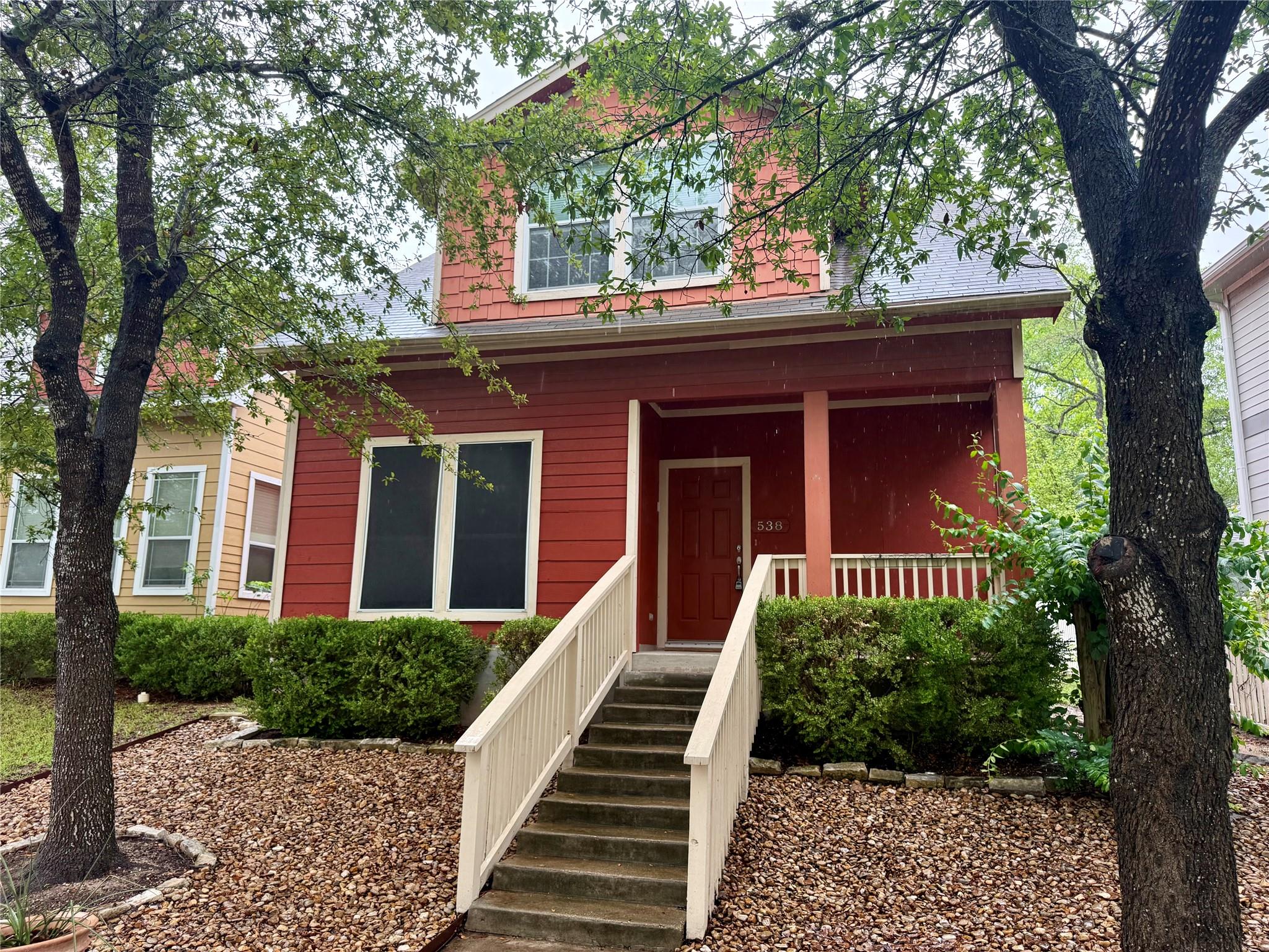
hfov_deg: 71.6
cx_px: 634
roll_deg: -1.3
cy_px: 476
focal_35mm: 24
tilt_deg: +10.9
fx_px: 880
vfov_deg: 56.8
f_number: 1.78
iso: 160
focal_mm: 6.76
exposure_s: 1/230
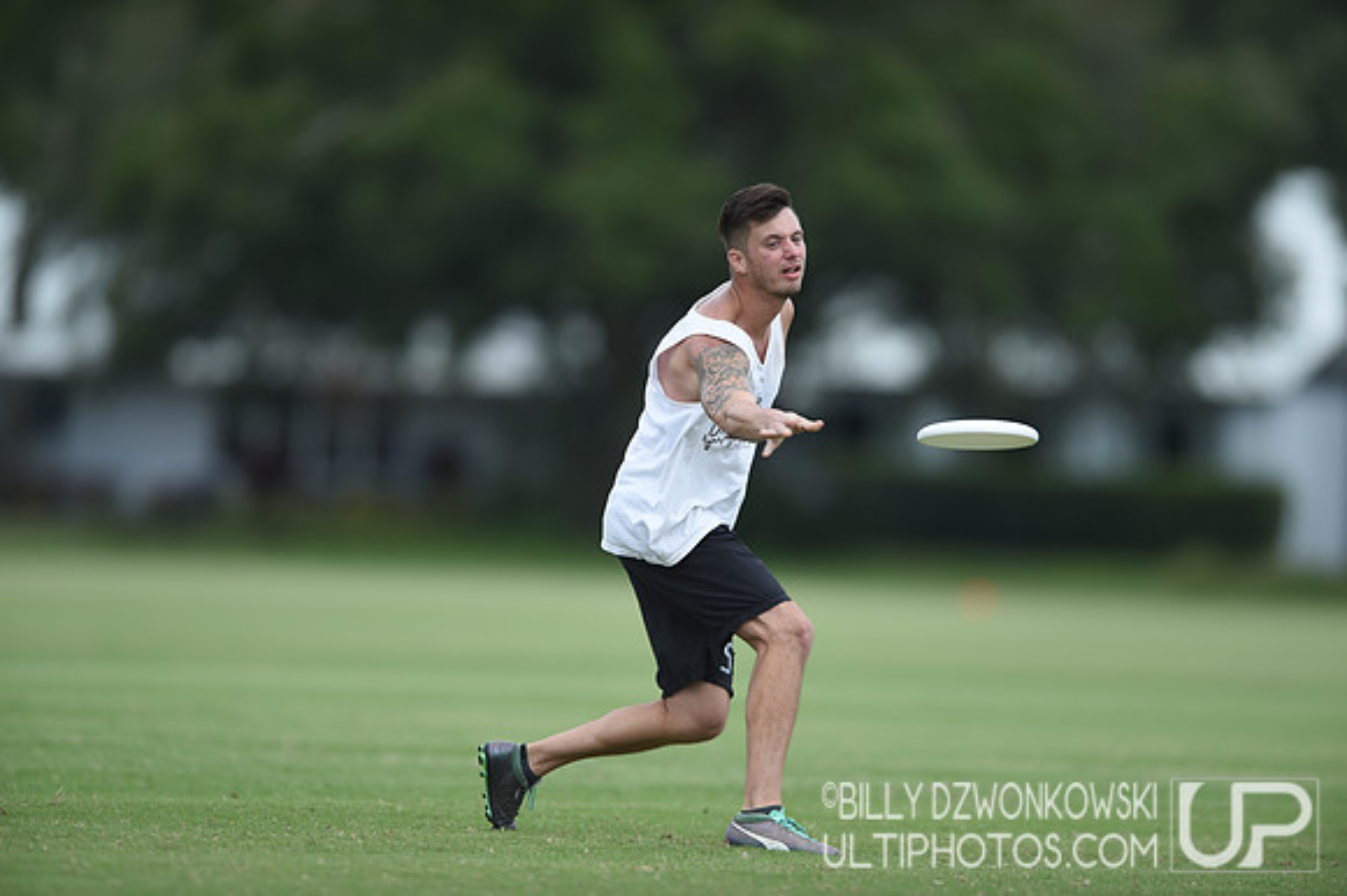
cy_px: 448
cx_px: 674
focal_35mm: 400
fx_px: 14958
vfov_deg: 3.4
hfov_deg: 5.2
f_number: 2.8
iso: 100
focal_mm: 400
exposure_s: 1/800
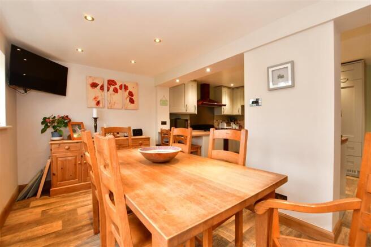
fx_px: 155
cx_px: 186
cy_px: 124
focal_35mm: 15
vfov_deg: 77.3
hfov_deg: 100.4
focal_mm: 10
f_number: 8
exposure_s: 1/4
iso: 200
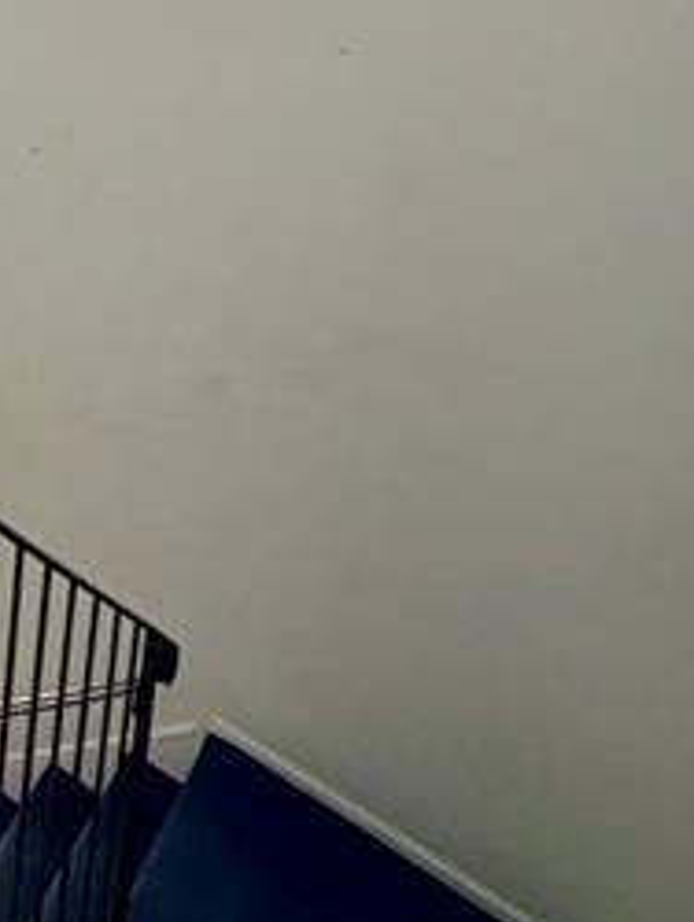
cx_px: -192
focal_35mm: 43
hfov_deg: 28.2
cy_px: -236
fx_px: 1147
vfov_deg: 33.7
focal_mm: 2.22
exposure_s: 1/121
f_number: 2.2
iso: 64
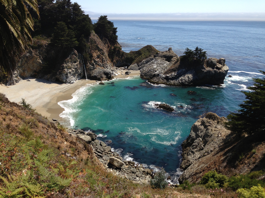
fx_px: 253
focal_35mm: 33
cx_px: 132
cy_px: 99
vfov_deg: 42.9
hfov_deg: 55.4
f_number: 2.4
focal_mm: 4.13
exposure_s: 1/1642
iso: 50
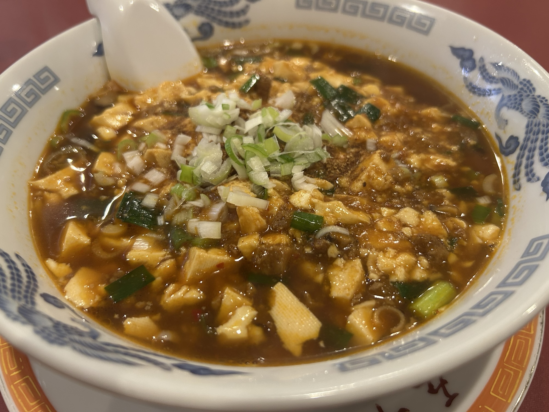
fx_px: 412
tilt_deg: -46.4
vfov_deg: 53.1
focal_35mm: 26
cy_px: 206
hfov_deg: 67.3
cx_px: 274
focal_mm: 5.7
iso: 160
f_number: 1.5
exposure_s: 1/50
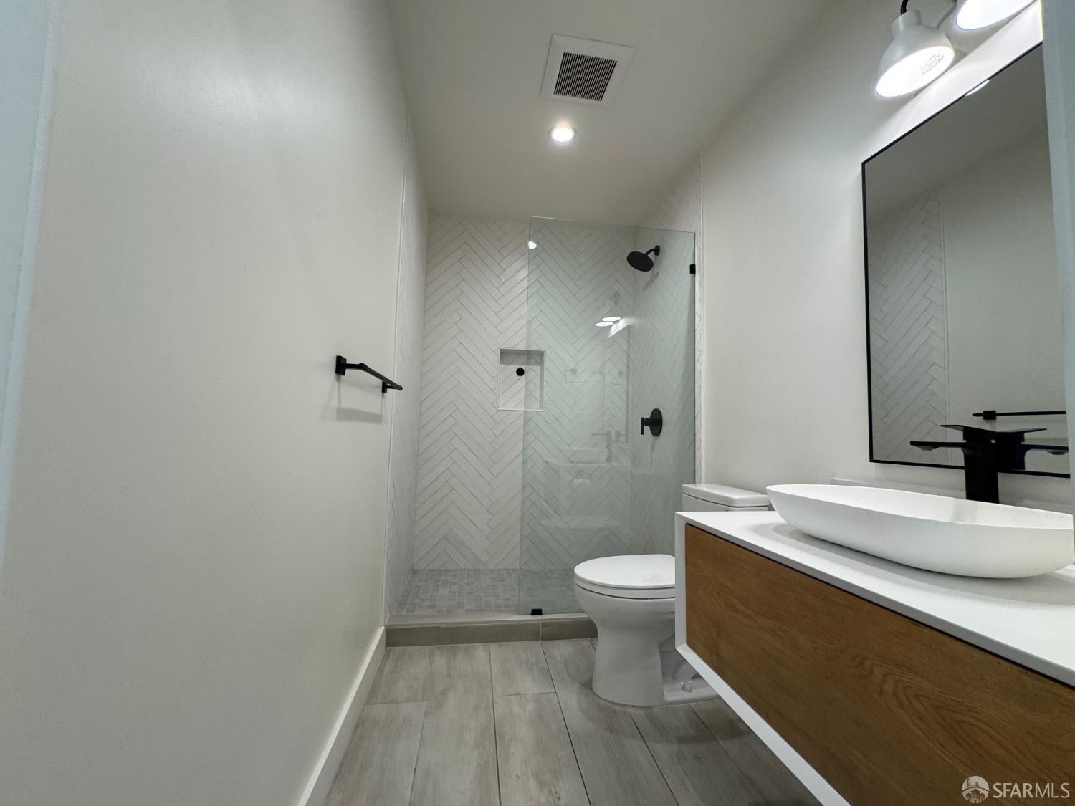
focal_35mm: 14
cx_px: 538
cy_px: 403
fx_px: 435
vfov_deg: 85.7
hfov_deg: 102.1
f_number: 2.2
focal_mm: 2.22
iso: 125
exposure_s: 1/120
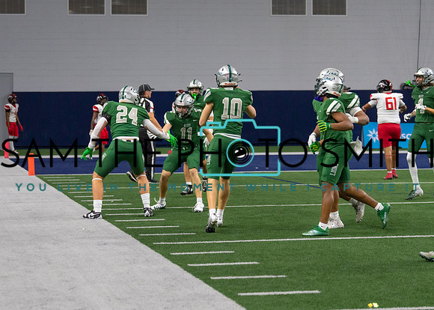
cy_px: 104
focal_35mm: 103
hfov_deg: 19.3
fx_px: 1273
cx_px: 151
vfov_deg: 13.9
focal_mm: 70
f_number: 2.8
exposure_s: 1/1250
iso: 1600
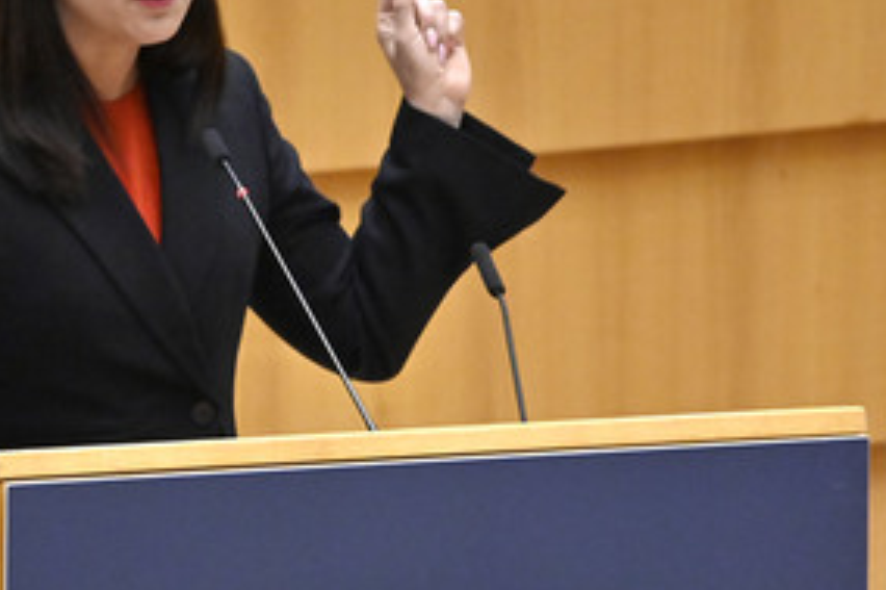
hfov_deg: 2.2
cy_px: 187
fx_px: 23464
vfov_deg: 1.4
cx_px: 370
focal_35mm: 954
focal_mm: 600
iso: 5000
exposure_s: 1/640
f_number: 6.3
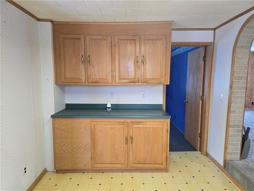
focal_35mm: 23
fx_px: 169
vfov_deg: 58.9
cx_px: 127
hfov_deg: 73.9
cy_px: 96
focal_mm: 6.3
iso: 640
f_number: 1.7
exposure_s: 1/120
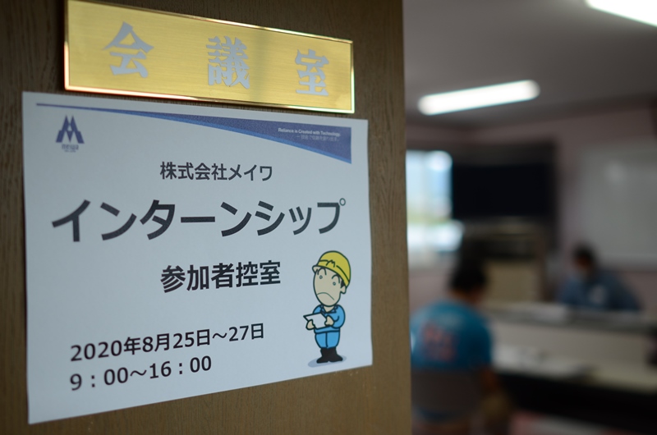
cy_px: 218
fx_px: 765
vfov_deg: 31.8
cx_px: 328
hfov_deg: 46.5
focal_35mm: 42
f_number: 1.8
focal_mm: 28
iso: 100
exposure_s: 1/400
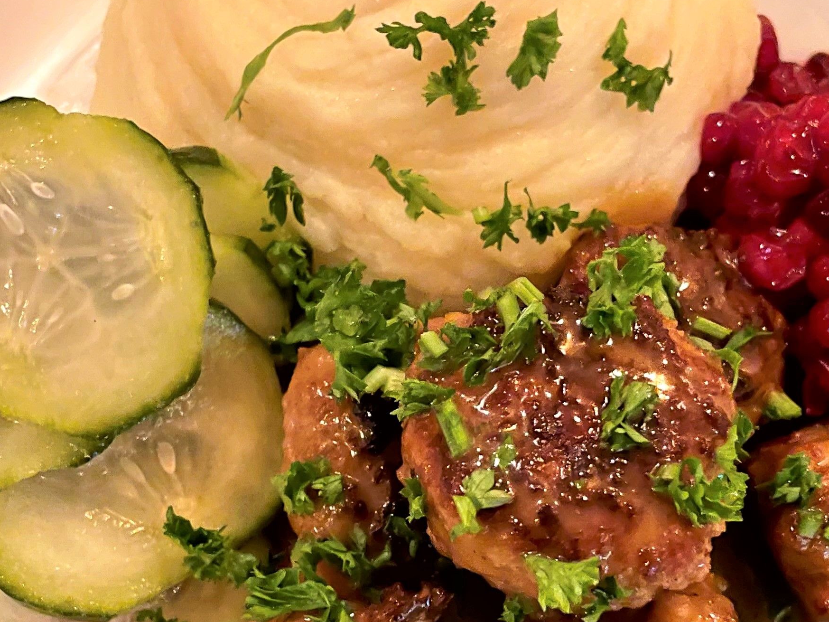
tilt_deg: -68.8
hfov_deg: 32.2
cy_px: 392
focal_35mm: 60
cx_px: 447
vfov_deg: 24.3
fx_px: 1437
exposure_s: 1/14
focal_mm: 4.2
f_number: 1.6
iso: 1000
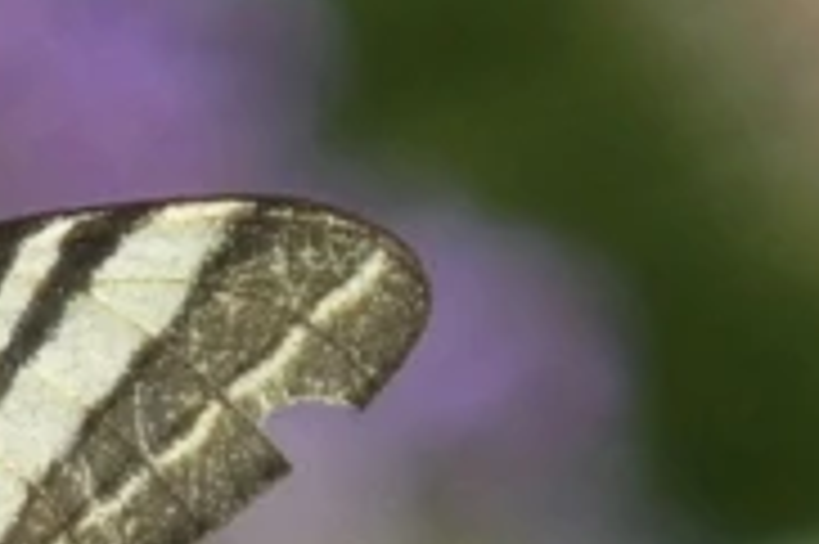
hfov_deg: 0.8
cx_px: -536
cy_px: 854
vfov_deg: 0.5
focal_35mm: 2496
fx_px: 56732
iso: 250
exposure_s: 1/100
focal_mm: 121.9
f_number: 5.6
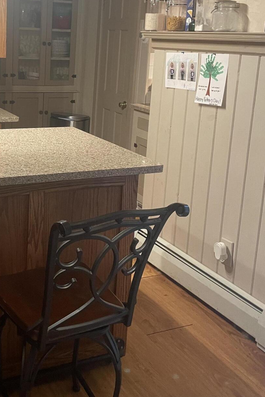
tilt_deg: -10.8
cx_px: 63
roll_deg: -2.5
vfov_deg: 44.1
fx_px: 486
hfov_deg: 30.0
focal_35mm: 44
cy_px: 144
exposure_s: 1/60
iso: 320
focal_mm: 4.2
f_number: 1.6
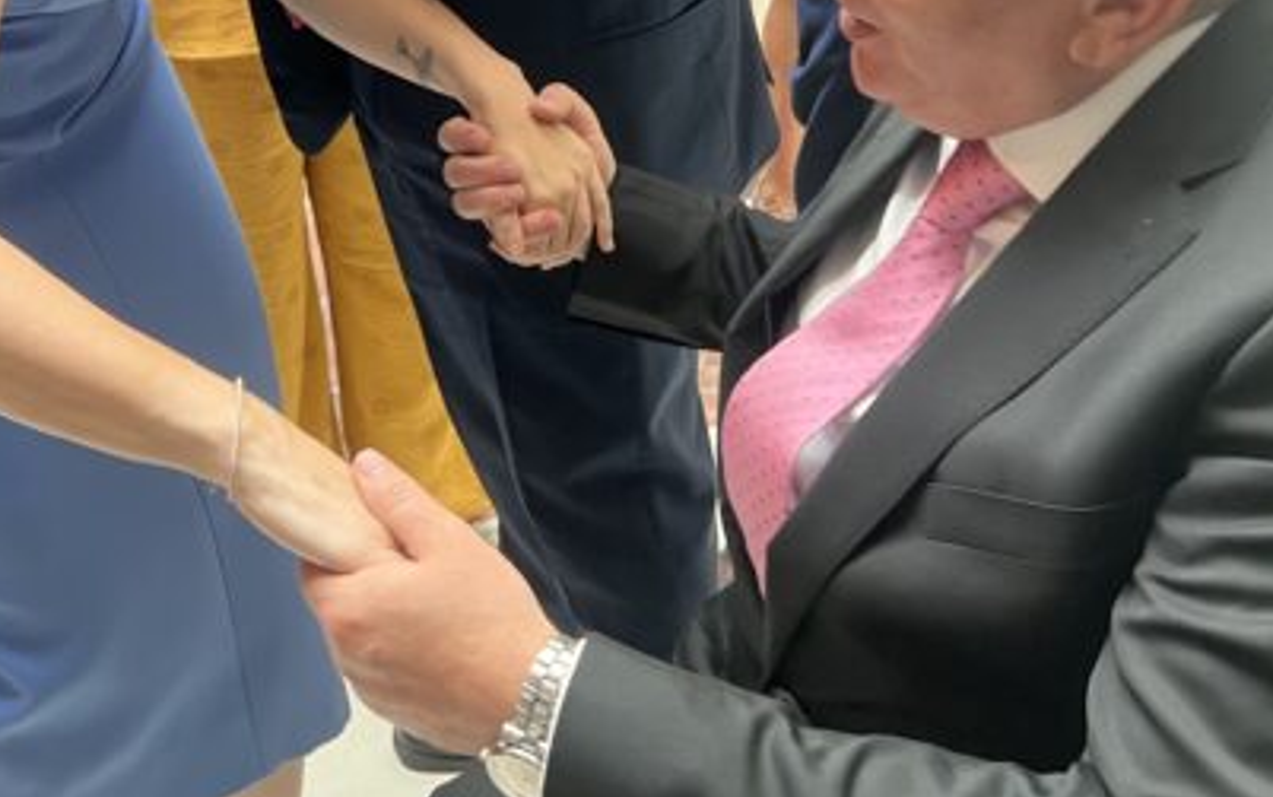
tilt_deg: -19.4
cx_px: 394
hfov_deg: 36.4
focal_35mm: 55
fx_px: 1909
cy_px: 79
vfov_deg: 23.0
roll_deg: +5.7
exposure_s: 1/91
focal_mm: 5.7
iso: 125
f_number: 1.5
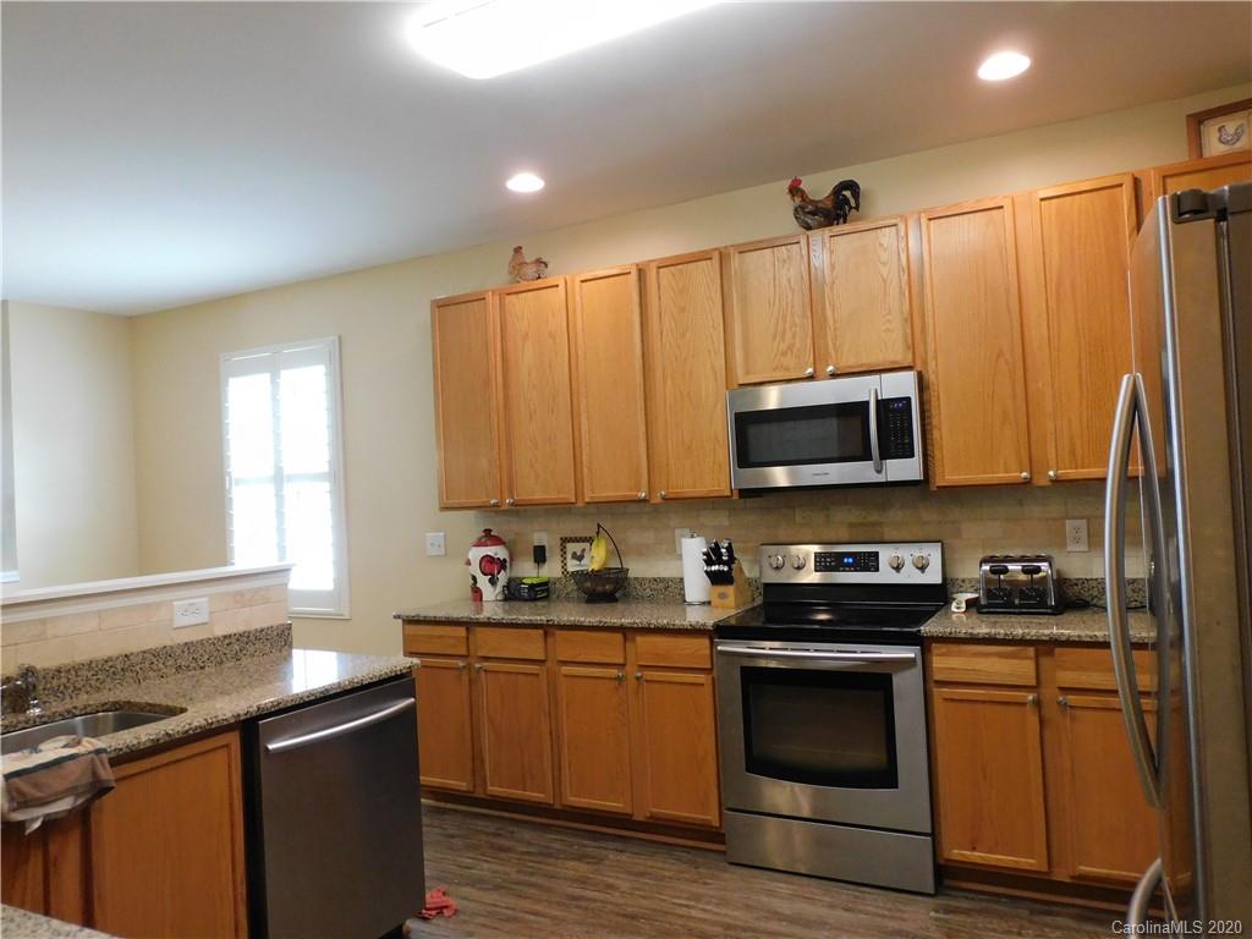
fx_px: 868
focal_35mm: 24
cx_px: 626
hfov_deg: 71.6
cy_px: 470
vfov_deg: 56.8
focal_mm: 4.3
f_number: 3.3
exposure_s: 1/30
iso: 360
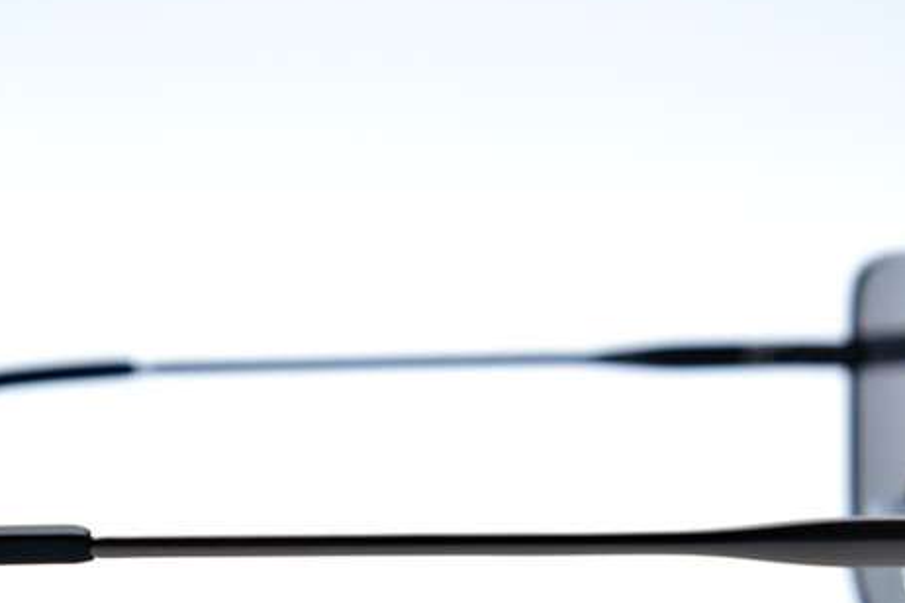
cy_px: 531
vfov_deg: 9.4
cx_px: 280
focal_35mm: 145
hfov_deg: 14.1
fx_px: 3645
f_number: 5.6
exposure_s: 1/160
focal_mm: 44.4
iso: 160
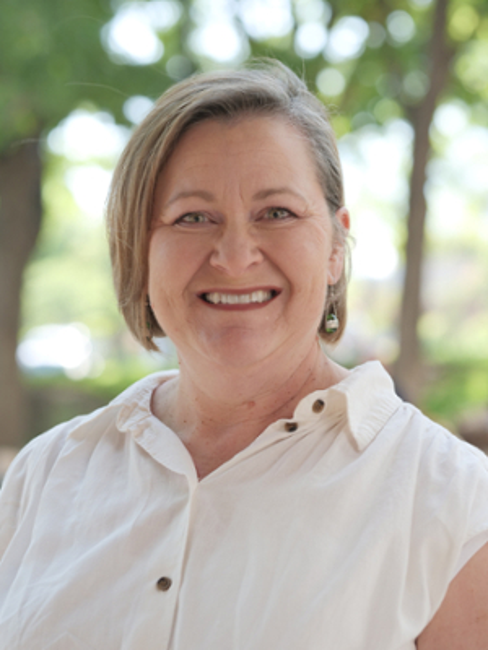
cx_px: 244
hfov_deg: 13.2
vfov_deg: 17.6
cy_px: 325
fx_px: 2105
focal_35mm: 112
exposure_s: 1/200
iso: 200
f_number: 2.5
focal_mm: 56
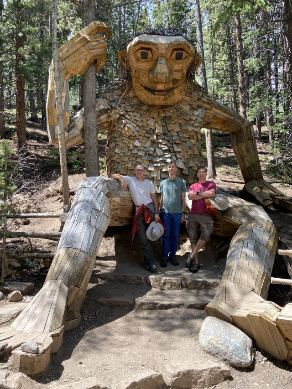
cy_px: 194
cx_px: 146
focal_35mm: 26
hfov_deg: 53.1
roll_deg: -0.6
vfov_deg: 67.3
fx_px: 292
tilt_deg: +3.7
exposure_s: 1/471
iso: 32
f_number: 1.8
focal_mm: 4.25
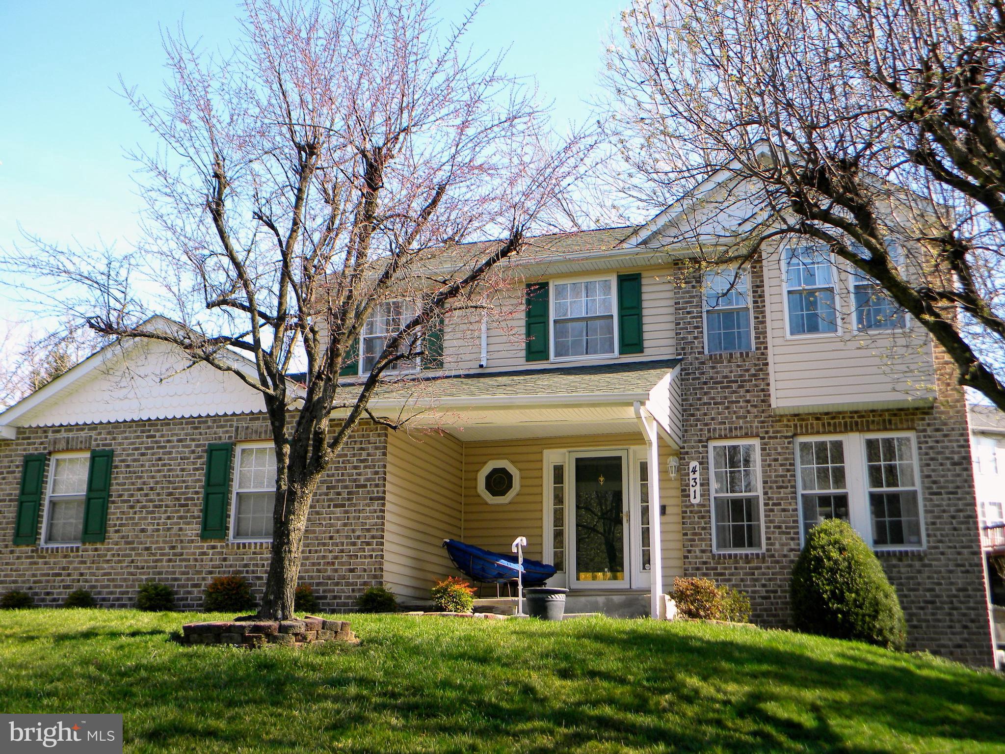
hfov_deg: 51.4
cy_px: 377
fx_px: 1045
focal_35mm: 36
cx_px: 502
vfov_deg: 39.7
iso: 80
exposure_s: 1/250
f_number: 3.7
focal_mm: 6.4
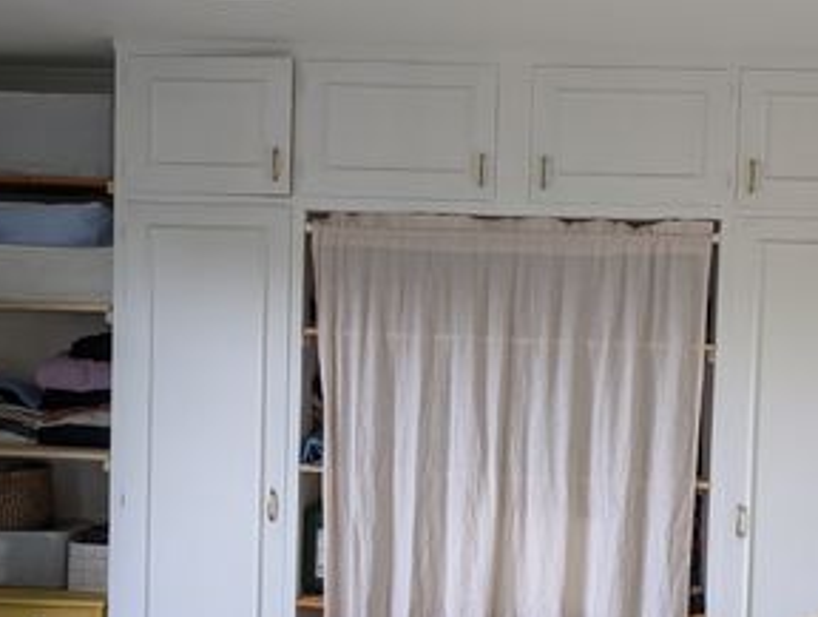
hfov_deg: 36.6
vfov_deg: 27.9
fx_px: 1231
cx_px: 489
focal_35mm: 52
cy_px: 408
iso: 121
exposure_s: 1/100
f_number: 1.89
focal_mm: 5.43
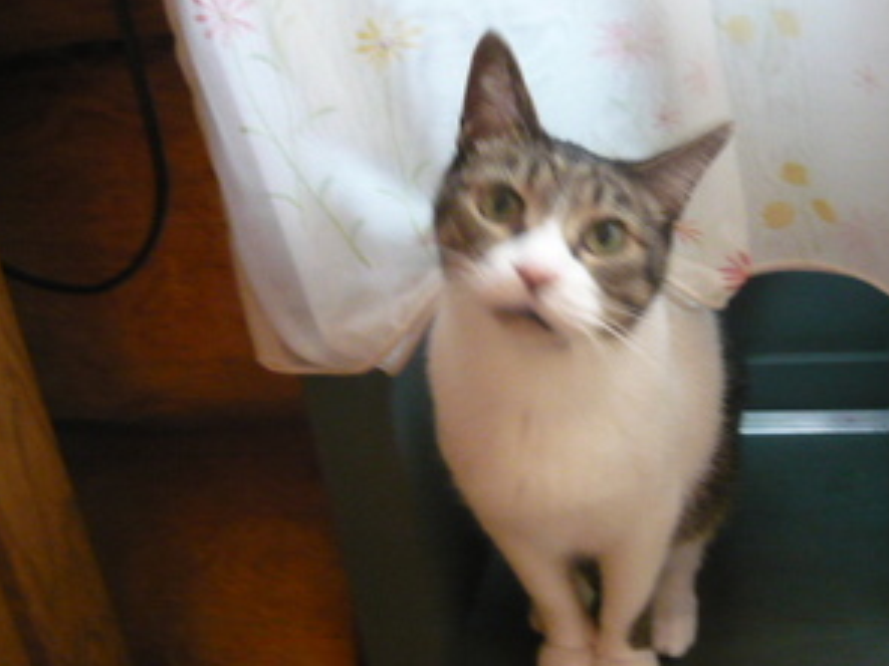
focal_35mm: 47
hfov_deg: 40.0
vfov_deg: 30.8
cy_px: 297
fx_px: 1207
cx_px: 591
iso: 400
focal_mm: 5.5
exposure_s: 1/20
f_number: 2.8
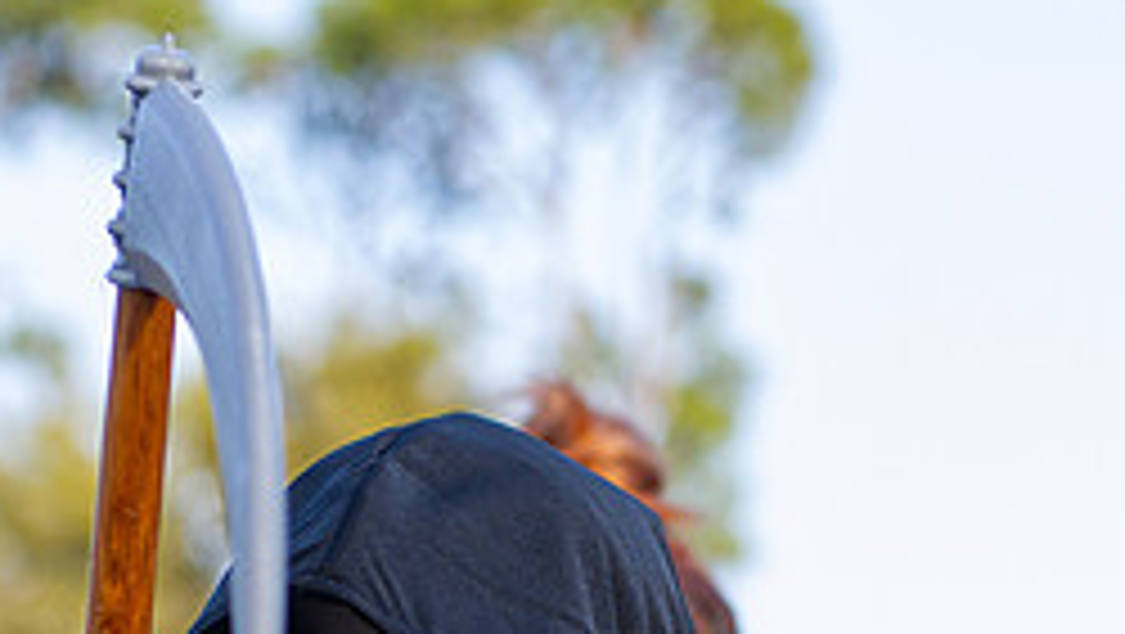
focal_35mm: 168
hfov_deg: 12.8
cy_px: 913
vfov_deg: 7.1
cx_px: 439
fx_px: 5015
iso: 100
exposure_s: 1/320
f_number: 2.5
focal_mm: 43
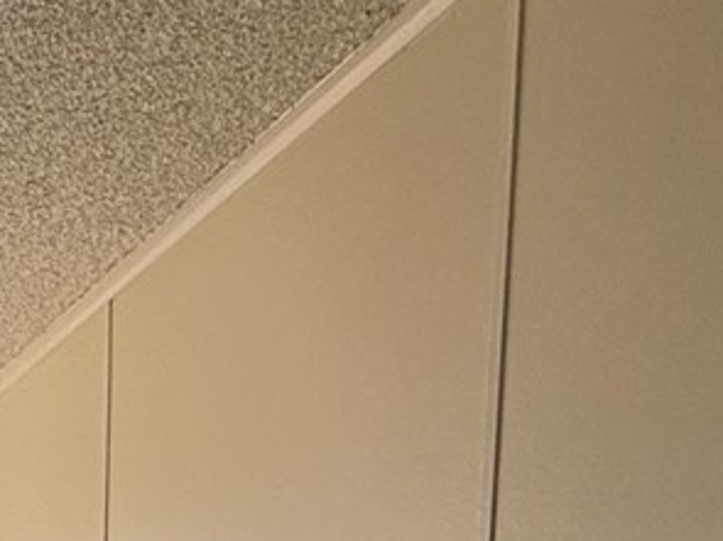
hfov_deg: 20.0
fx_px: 1587
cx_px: -517
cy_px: 940
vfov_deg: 16.5
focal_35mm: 76
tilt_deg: -9.3
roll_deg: +2.7
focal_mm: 2.22
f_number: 2.2
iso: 50
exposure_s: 1/506
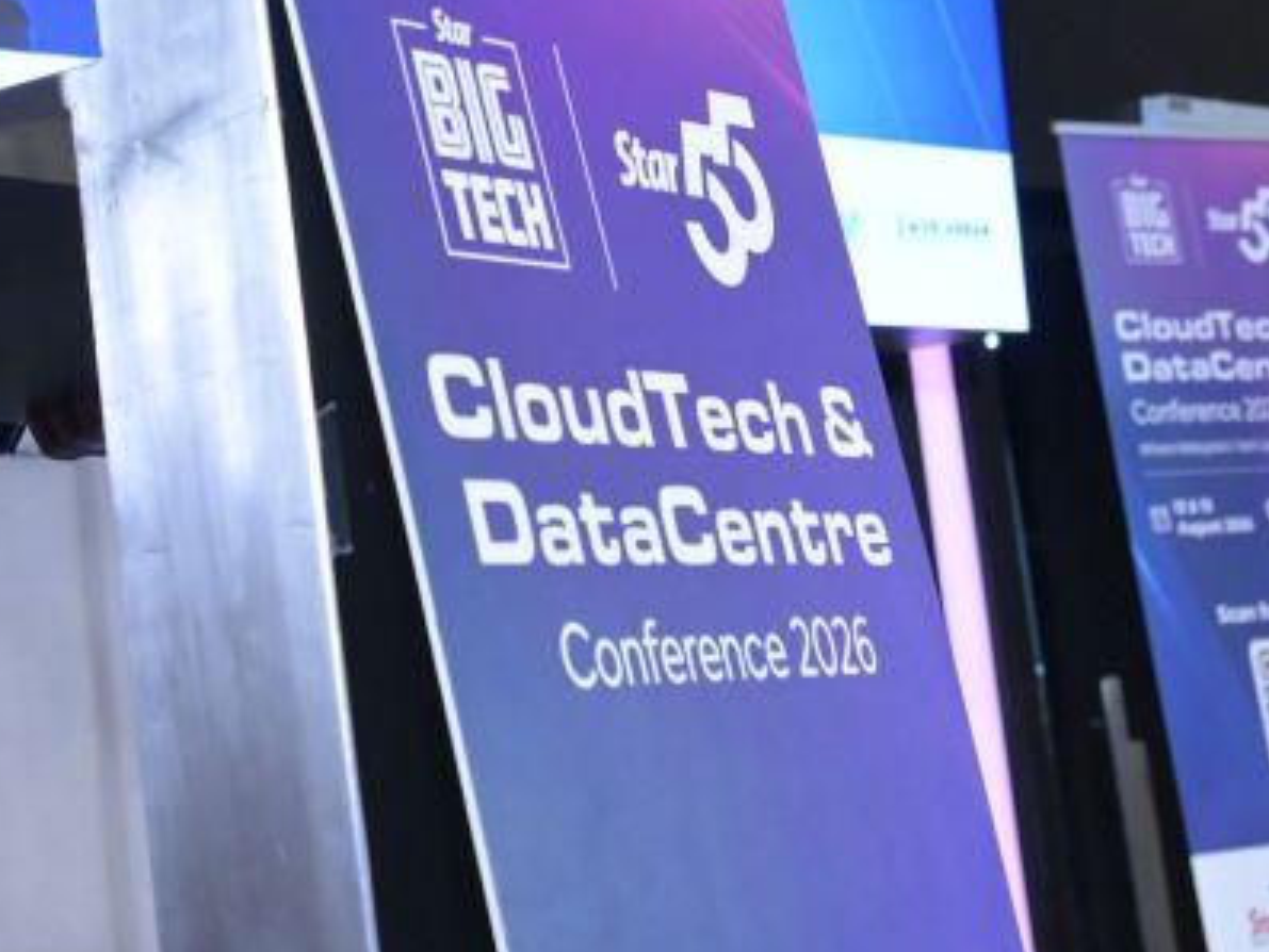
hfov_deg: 16.8
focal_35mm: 117
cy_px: -201
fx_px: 4290
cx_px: 703
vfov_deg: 12.4
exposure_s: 1/160
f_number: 4
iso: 6400
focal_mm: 39
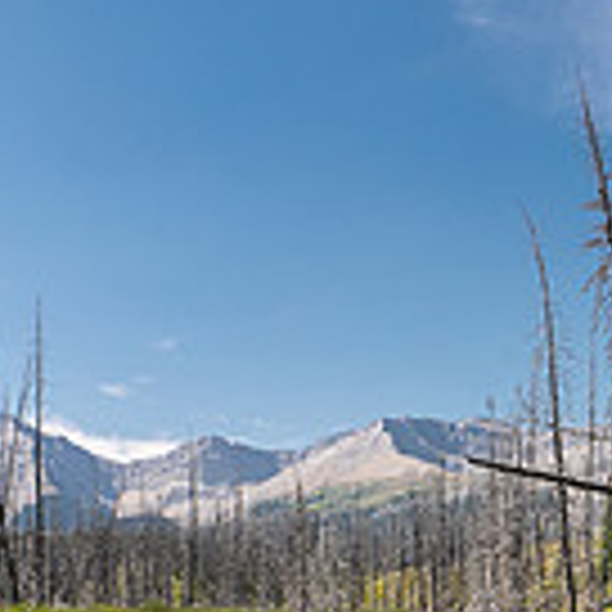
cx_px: 531
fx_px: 1360
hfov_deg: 24.7
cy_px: 601
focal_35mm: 68
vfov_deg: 24.3
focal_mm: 9
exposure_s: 1/80
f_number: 8
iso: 200
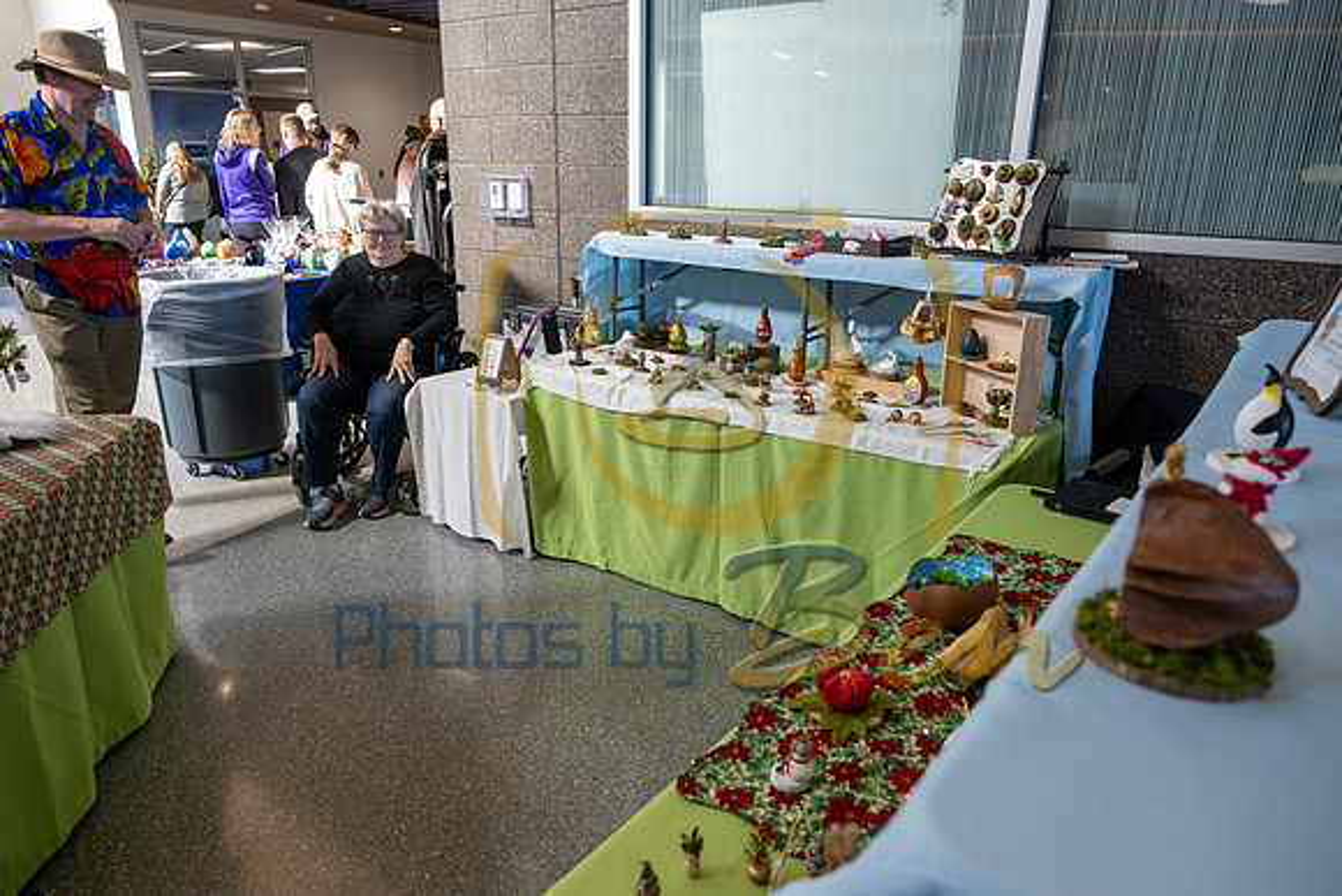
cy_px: 448
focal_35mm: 24
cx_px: 671
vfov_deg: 53.2
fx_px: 895
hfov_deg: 73.7
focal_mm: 24
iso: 1250
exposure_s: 1/125
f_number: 6.3
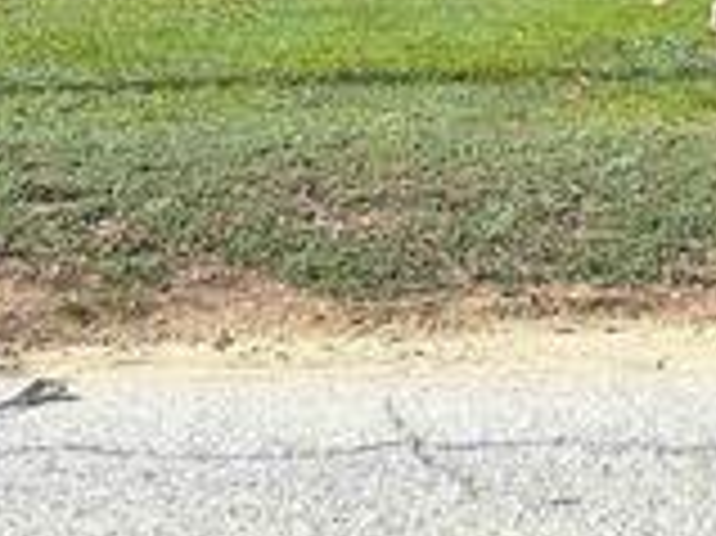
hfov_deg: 17.2
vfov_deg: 12.6
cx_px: 657
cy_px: -221
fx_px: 2336
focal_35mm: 113
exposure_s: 1/1114
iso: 32
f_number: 1.9
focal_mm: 2.91
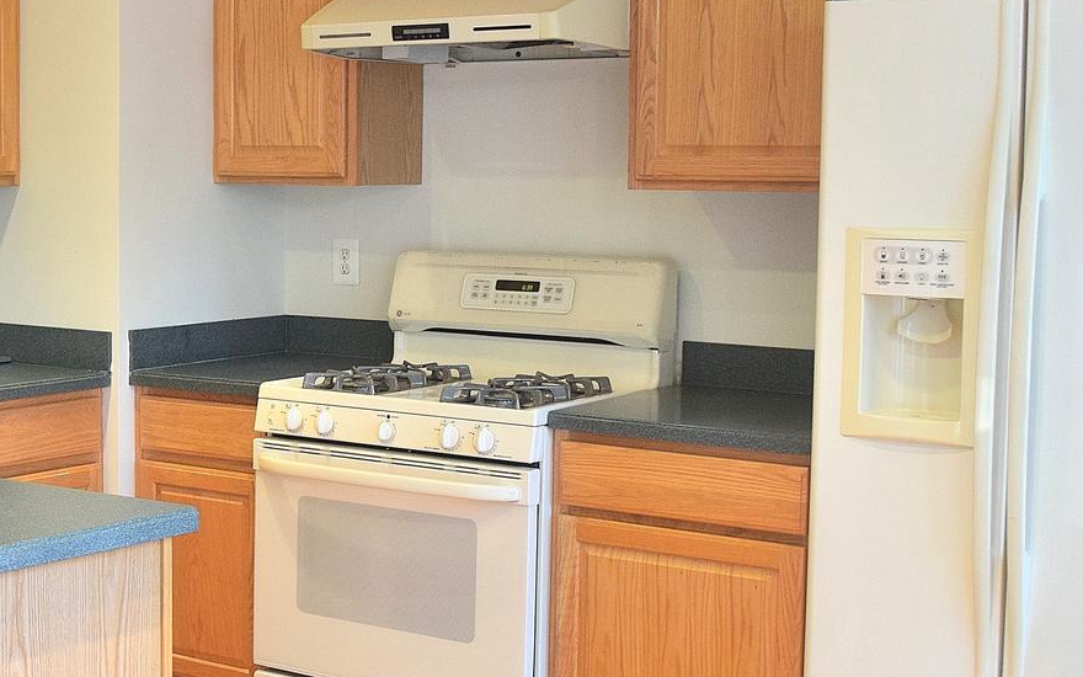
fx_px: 1889
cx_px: 192
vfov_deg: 20.3
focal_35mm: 64
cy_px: 333
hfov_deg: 31.1
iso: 800
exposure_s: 1/60
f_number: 3.5
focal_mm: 18
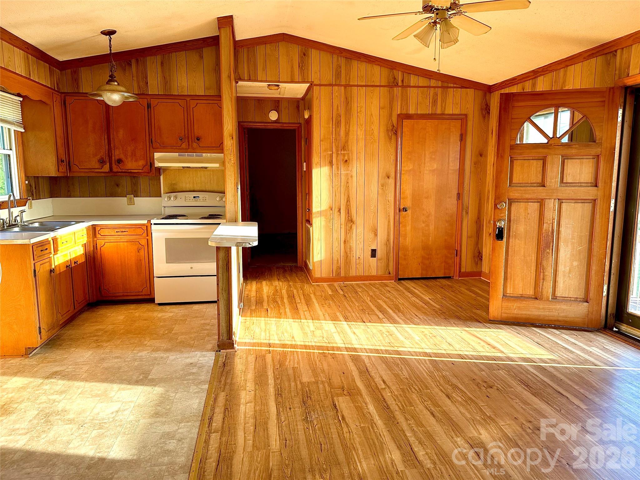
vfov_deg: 56.8
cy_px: 240
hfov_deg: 71.6
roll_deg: +0.4
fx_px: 444
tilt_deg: -9.4
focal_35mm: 24
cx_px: 320
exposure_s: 1/121
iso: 125
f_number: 1.78
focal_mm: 6.86
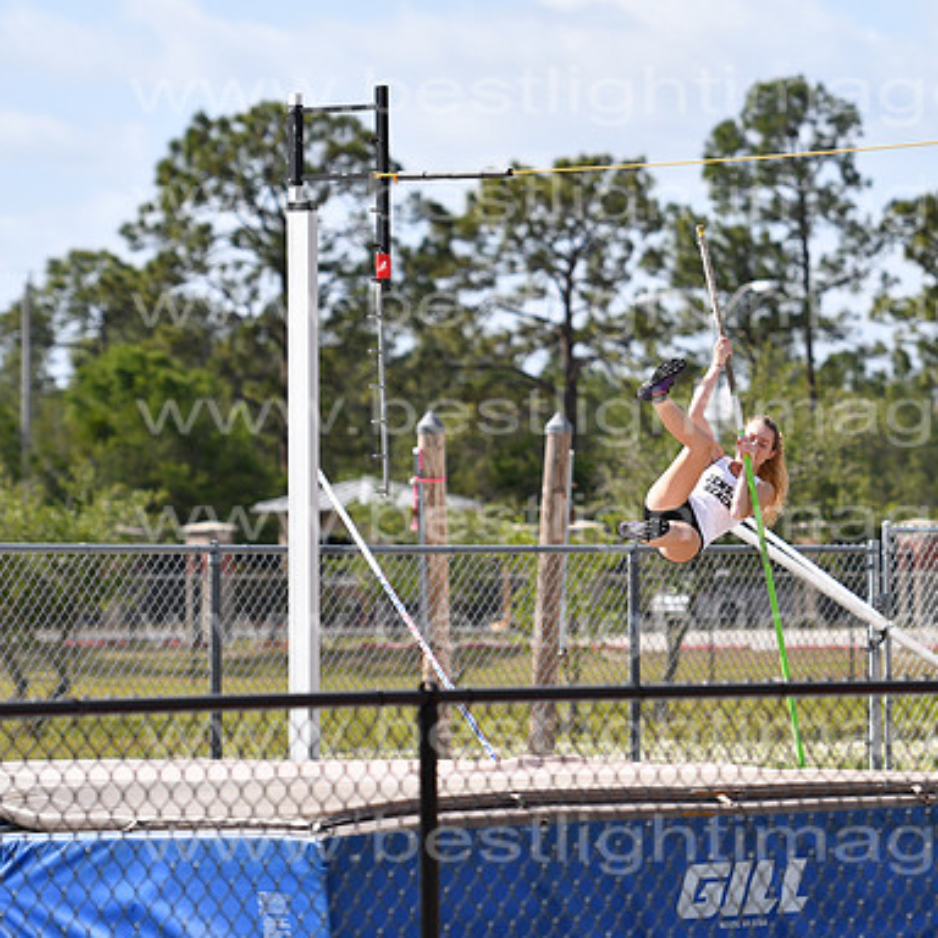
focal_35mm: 241
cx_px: 694
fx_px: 7377
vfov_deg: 7.3
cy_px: 470
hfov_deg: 7.3
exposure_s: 1/1250
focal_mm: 125
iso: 100
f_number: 4
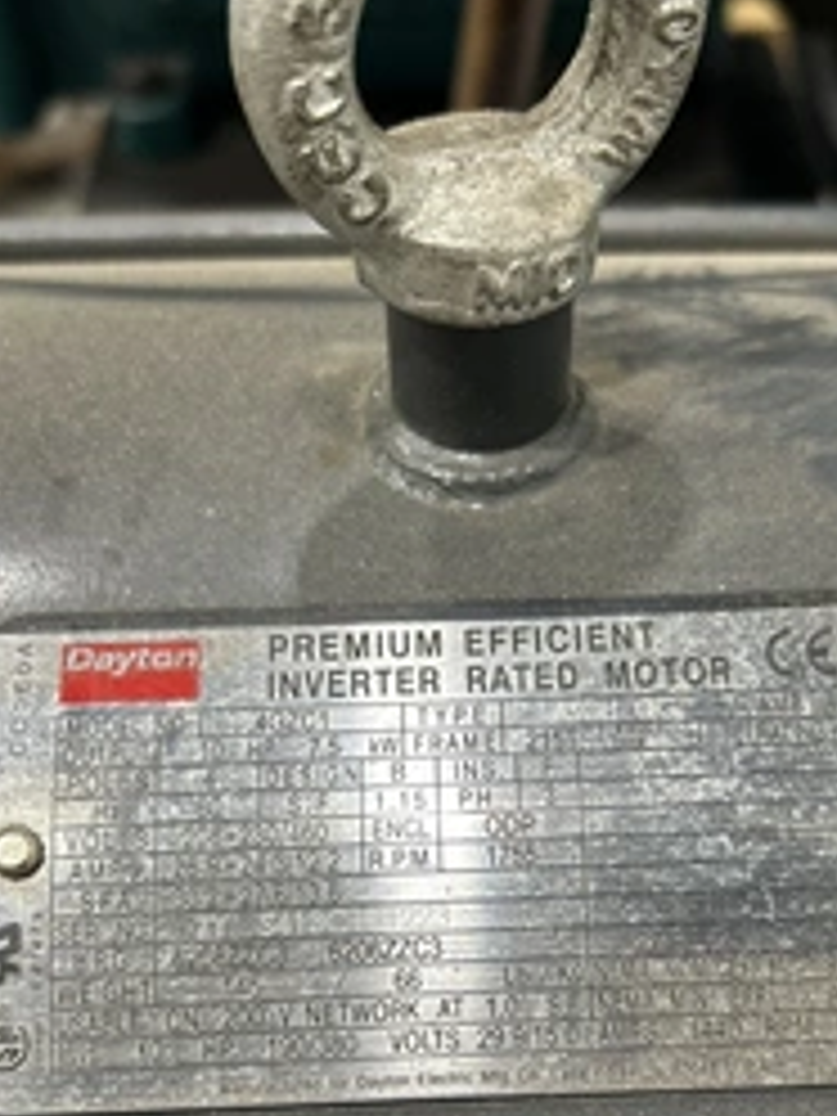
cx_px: 472
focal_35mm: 42
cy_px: 752
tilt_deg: -51.3
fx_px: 1354
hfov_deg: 34.3
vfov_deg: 44.1
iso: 250
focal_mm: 5.7
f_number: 1.5
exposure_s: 1/60
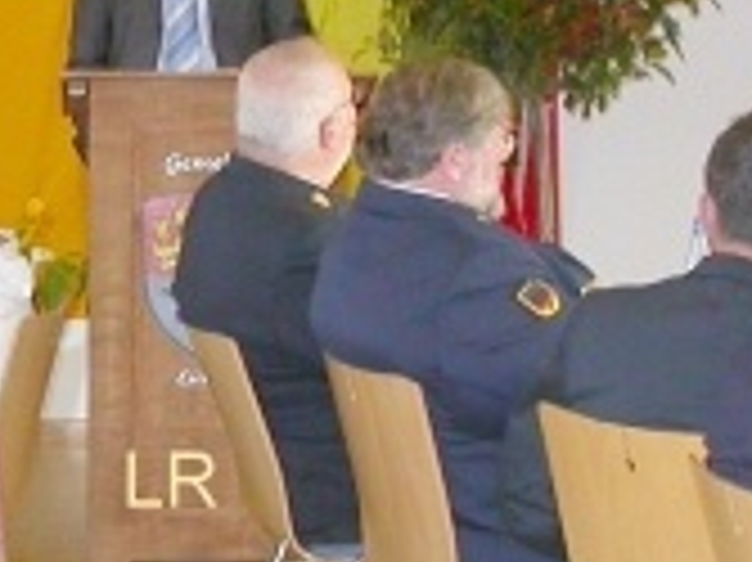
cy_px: 292
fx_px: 3169
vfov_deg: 10.1
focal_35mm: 146
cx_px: 23
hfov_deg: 13.4
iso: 200
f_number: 2.6
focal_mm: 7.85
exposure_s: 1/60
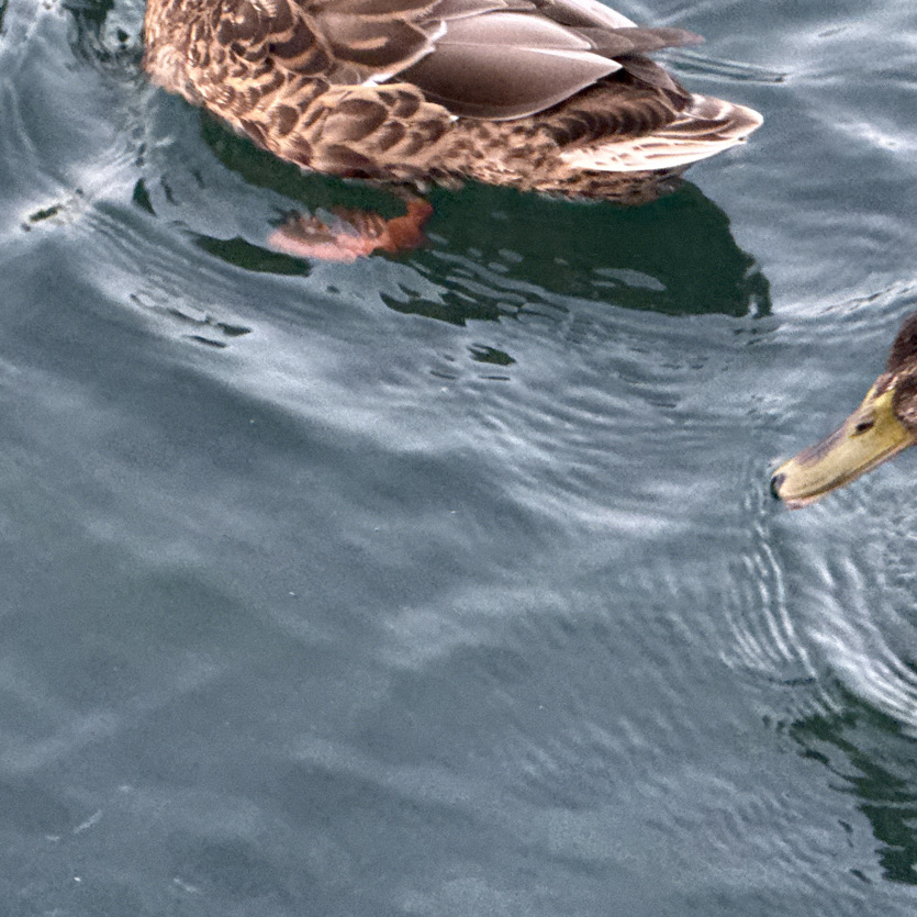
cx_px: 414
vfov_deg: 6.9
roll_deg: +2.3
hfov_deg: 6.9
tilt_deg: -33.3
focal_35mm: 254
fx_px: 7613
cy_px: 262
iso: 640
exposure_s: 1/79
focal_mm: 15.66
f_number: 2.8
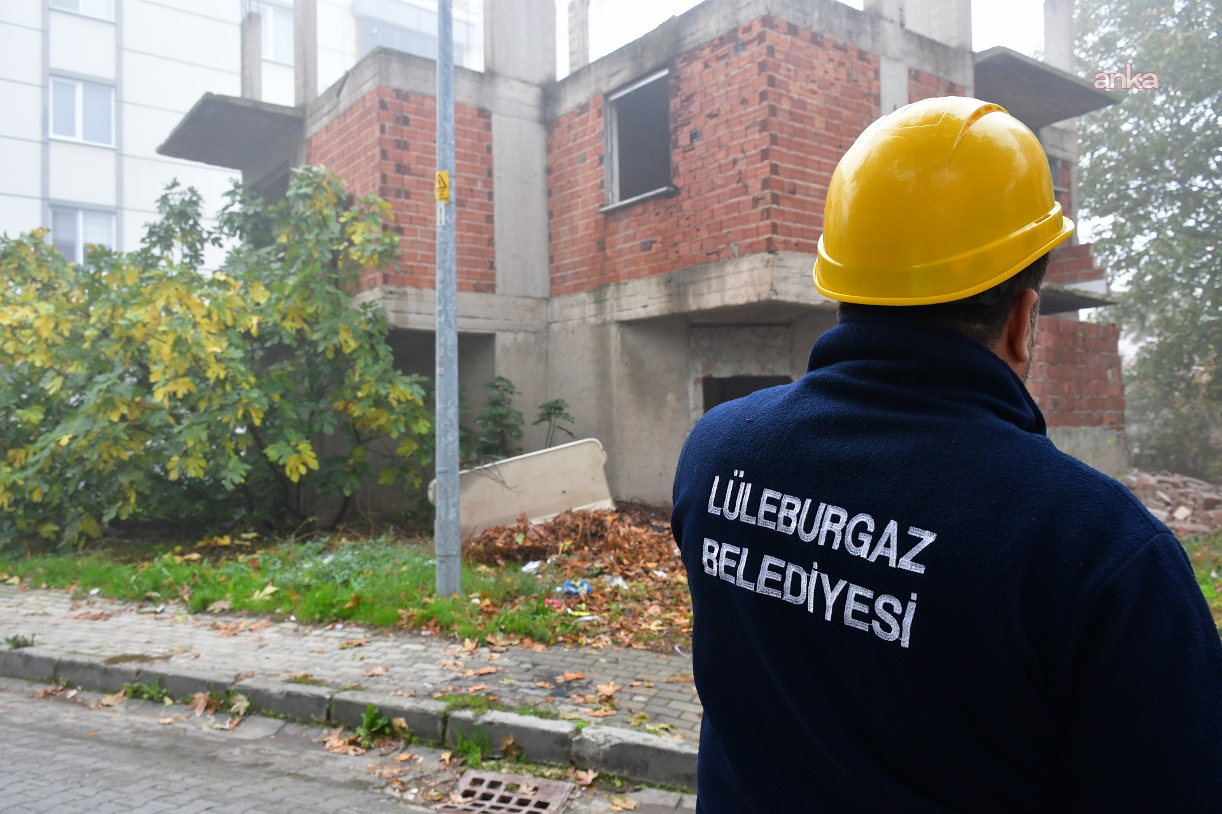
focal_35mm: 27
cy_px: 407
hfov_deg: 67.4
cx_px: 611
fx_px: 916
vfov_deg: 47.9
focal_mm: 18
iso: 800
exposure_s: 1/320
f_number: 6.3
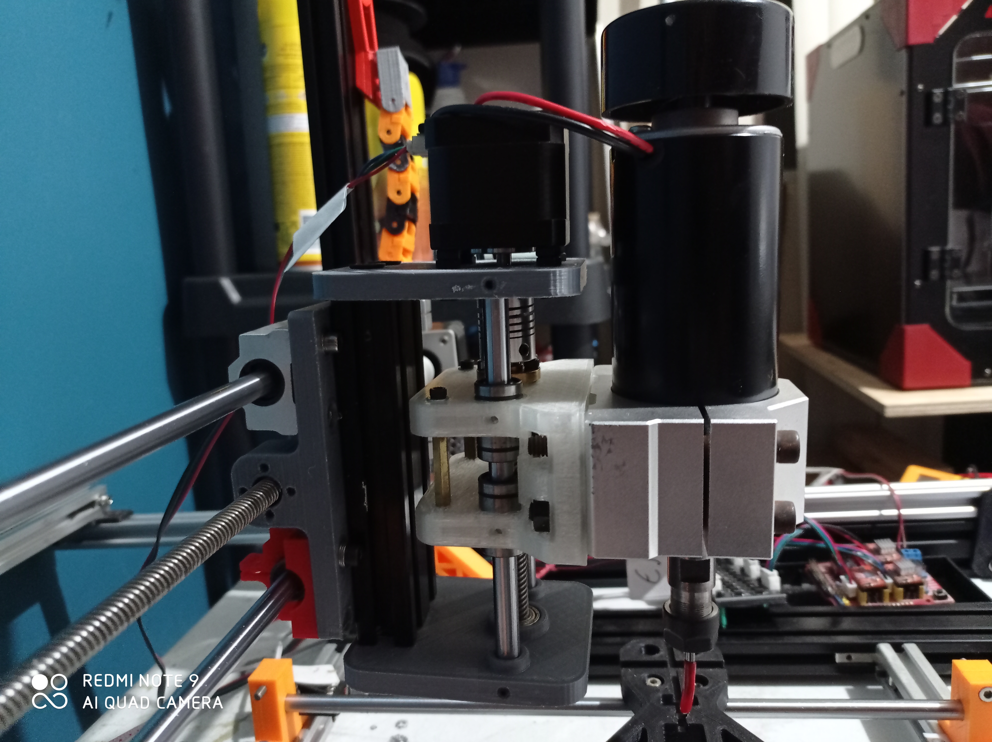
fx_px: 802
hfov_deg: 63.5
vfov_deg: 49.7
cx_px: 496
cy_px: 371
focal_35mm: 28
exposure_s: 1/20
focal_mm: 4.7
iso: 757
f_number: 1.79
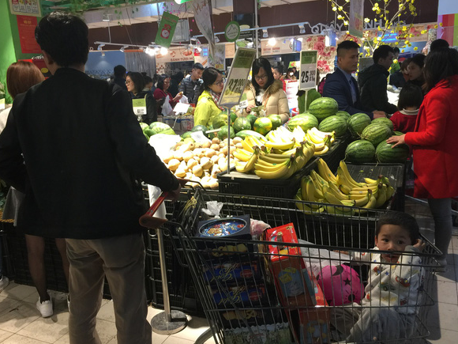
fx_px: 423
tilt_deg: -14.2
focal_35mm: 32
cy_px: 181
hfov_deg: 56.8
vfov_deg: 44.1
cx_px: 219
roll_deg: +1.8
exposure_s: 1/33
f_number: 2.2
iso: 80
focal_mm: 4.15
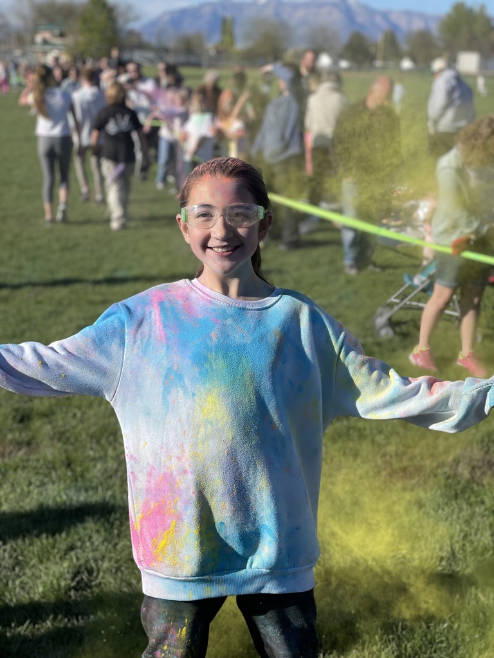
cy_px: 329
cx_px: 247
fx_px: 989
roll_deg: -1.5
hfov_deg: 28.0
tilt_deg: -16.1
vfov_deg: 36.8
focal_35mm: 52
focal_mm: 6
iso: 32
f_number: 2
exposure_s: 1/2179
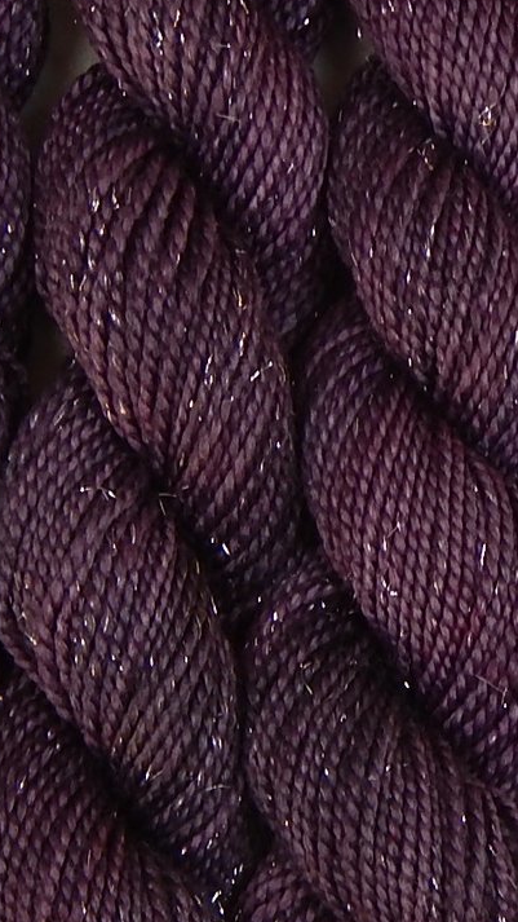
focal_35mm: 179
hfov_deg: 6.7
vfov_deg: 12.0
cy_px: 477
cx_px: 583
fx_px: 4371
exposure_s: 1/13
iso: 125
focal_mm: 10.9
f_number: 4
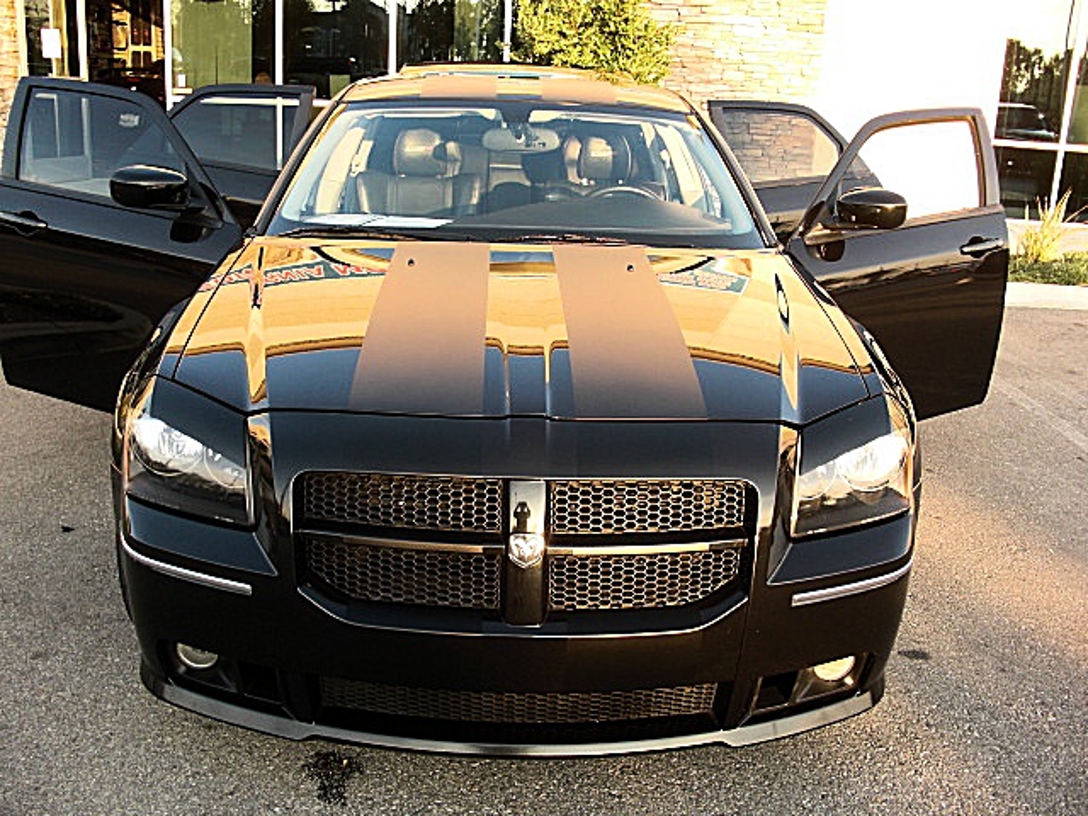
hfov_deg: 51.4
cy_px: 408
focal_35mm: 36
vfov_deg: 39.7
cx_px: 544
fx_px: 1131
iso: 100
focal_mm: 6.3
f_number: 2.8
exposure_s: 1/125
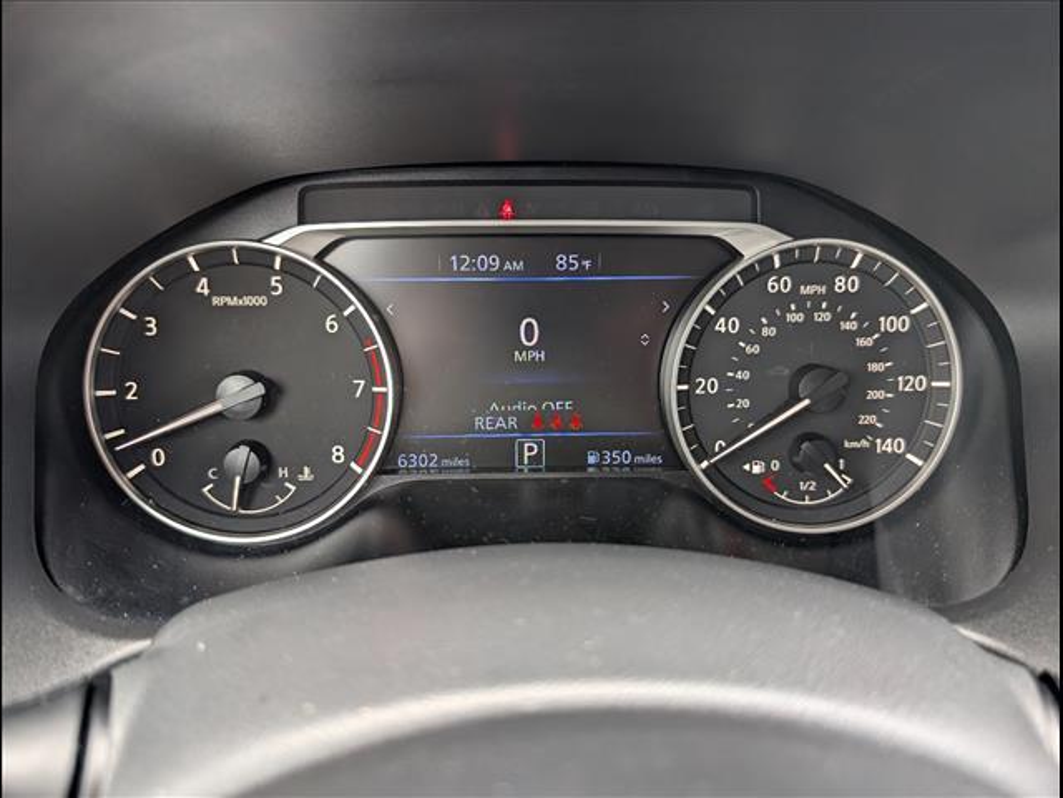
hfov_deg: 71.6
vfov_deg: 56.8
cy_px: 399
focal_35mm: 24
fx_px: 737
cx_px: 532
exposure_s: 1/1429
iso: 916
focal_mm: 6.9
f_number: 1.68
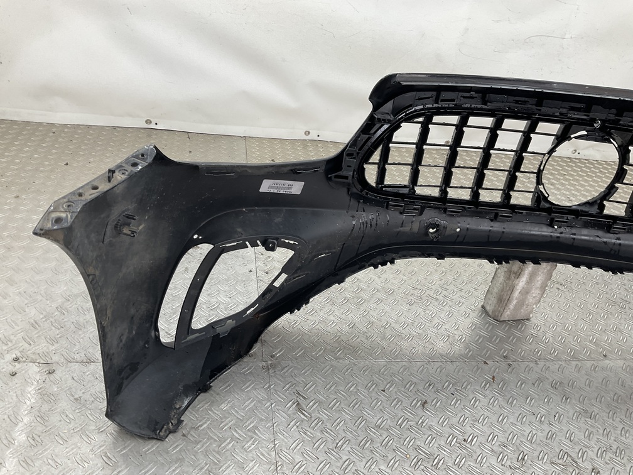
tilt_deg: -32.8
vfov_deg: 48.2
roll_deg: -12.0
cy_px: 238
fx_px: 530
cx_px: 316
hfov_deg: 61.7
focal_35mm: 29
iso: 32
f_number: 1.8
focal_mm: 3
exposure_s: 1/100
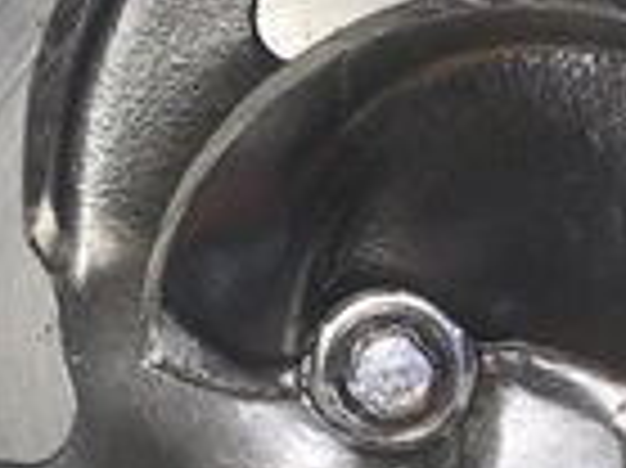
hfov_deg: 26.0
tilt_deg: +86.1
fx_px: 1355
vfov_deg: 19.5
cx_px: 347
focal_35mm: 75
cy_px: 342
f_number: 1.8
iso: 25
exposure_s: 1/16
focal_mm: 4.25
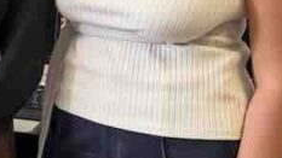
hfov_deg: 16.0
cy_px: 12
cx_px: -211
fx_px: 860
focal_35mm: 115
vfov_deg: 10.5
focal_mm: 6.76
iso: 200
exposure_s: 1/88
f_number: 1.78
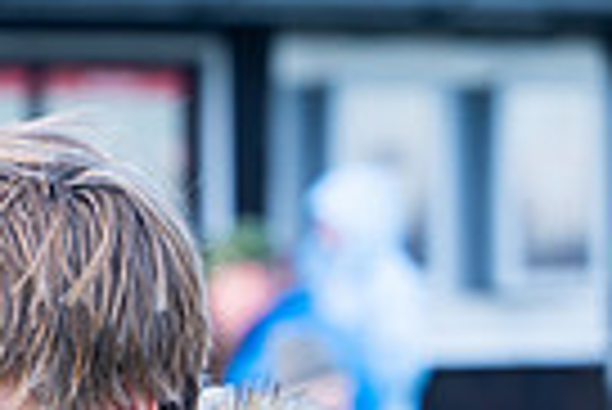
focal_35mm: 358
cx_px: -518
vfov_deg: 3.8
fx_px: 6092
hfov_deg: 5.6
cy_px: 527
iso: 320
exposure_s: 1/320
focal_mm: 82
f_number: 3.5
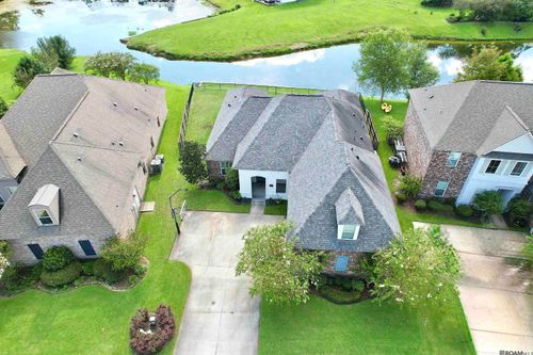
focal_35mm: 22
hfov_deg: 78.6
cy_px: 178
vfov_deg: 57.2
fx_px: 326
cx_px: 266
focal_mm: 8.38
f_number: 2.8
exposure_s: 1/160
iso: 120
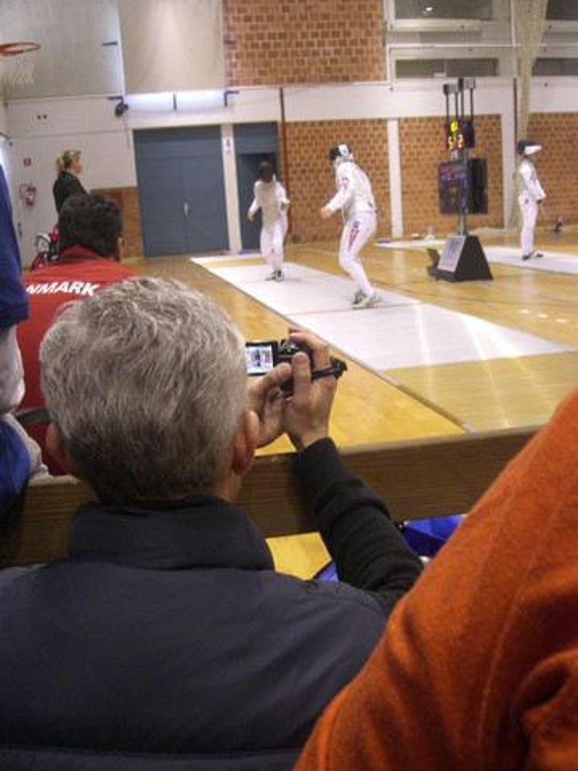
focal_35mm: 38
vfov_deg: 49.0
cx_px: 289
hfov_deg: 37.7
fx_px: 846
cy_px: 386
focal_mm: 6.3
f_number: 3.1
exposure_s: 1/40
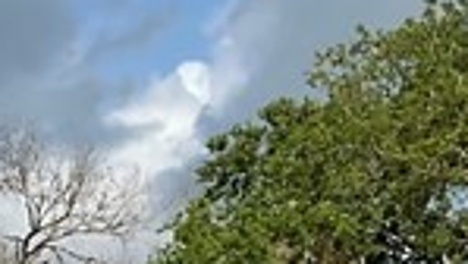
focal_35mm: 217
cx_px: -515
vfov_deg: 5.5
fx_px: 2694
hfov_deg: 9.2
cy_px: 468
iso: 16
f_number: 1.8
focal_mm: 3
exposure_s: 1/3322
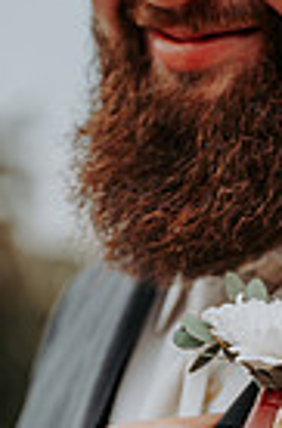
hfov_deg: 6.6
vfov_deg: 9.9
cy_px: 481
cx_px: 240
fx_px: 2439
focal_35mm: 206
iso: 320
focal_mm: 63
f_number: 2.8
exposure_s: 1/1000
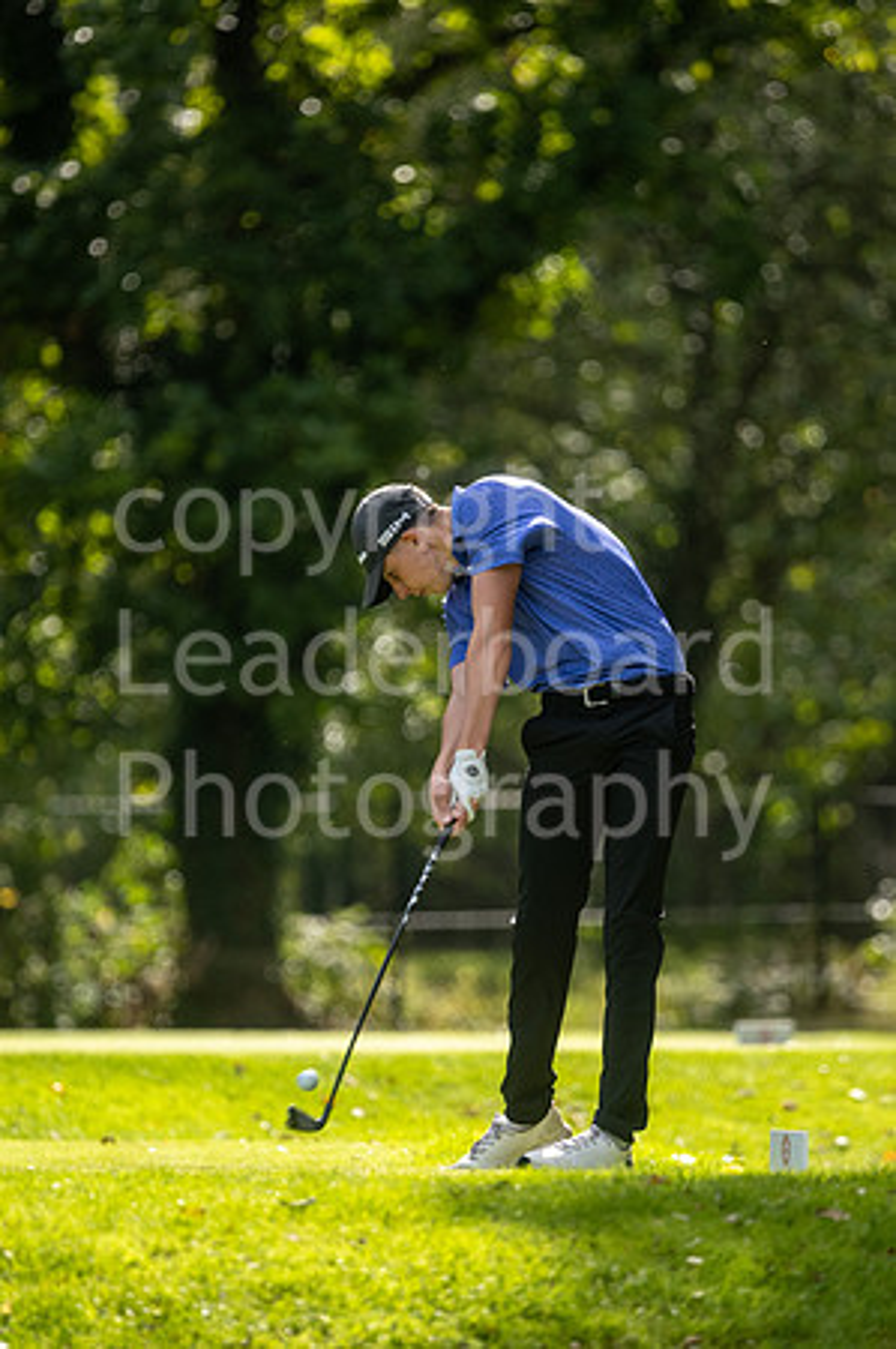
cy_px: 674
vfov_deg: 4.6
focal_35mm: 450
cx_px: 448
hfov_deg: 3.0
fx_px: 16838
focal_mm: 300
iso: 400
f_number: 4
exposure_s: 1/1600
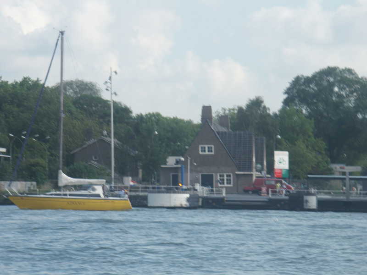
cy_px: 138
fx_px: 2110
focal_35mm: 199
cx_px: 184
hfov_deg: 9.9
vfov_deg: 7.5
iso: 100
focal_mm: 50.46
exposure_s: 1/180
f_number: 5.6
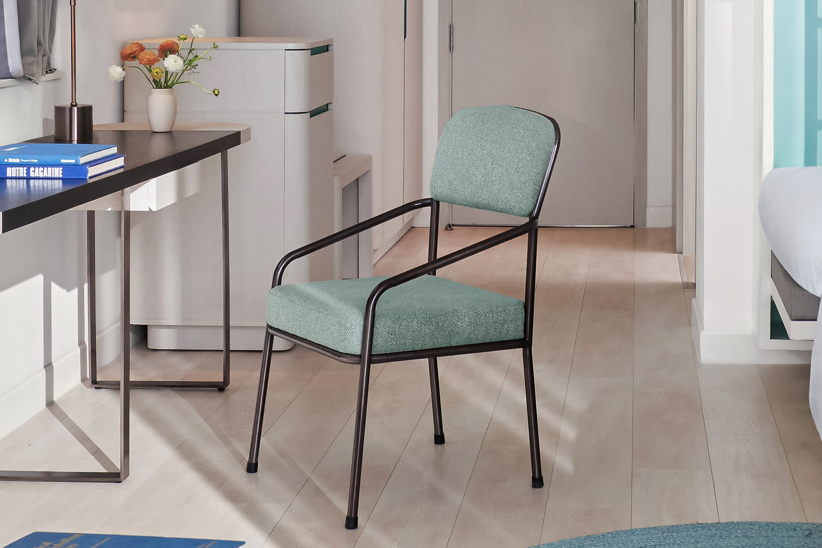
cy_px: -41
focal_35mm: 72
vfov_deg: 18.3
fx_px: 1644
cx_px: 597
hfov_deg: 27.8
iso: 400
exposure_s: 1/100
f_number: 7.1
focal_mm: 18
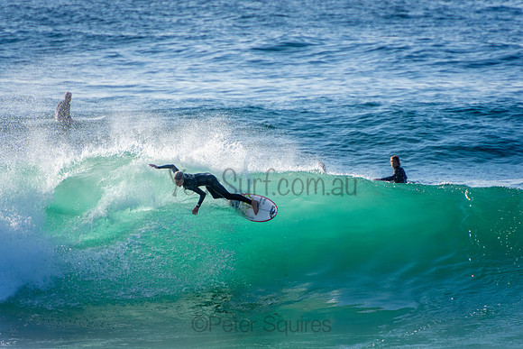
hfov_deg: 3.4
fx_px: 8718
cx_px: 262
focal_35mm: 600
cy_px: 174
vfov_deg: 2.3
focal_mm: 400
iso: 250
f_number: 5.6
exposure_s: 1/2000
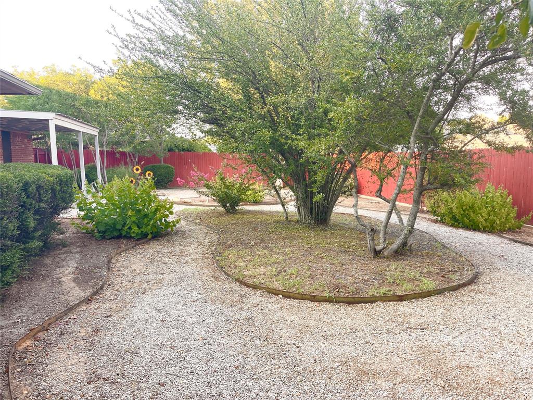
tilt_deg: -7.0
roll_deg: +0.8
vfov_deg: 54.9
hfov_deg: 69.4
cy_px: 200
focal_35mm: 25
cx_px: 266
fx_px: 385
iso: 40
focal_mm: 5.1
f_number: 1.6
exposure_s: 1/121
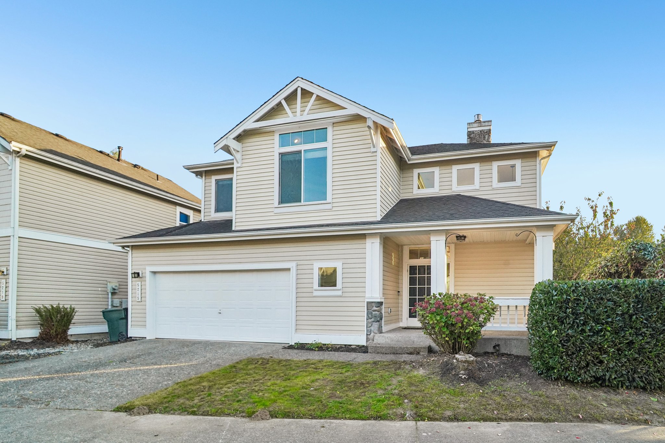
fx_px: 296
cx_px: 332
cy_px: 222
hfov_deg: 96.7
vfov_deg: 73.7
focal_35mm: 16
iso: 1600
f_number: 8
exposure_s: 1/400
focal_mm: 16
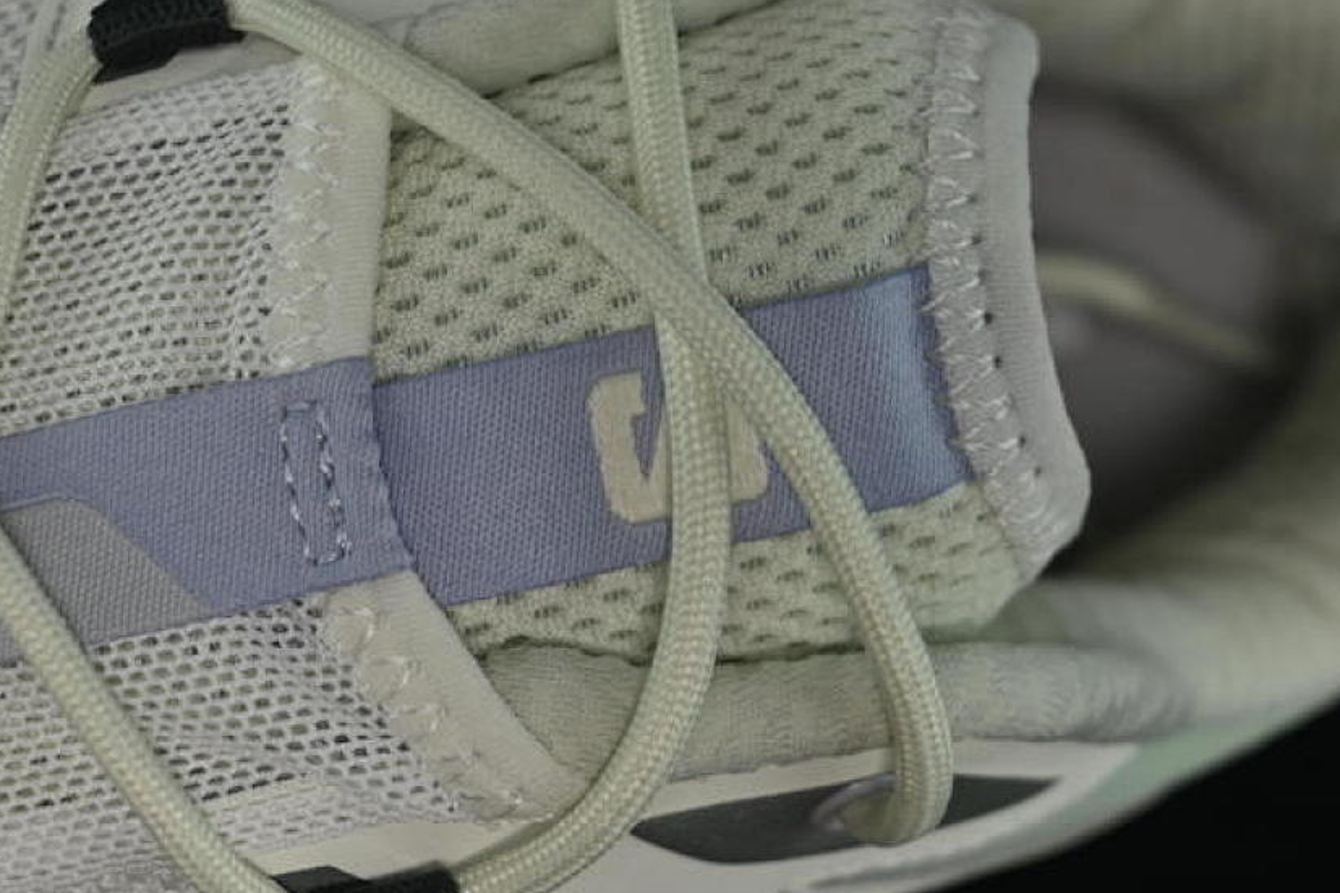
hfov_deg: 20.8
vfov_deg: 14.0
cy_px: 408
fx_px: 3647
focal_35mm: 98
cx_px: 760
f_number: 6.3
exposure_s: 1/60
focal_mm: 50
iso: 160
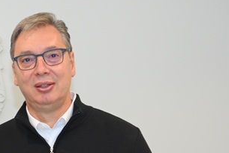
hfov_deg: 15.3
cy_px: 149
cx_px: -19
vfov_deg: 10.4
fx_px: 834
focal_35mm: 131
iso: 1000
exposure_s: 1/400
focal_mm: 50
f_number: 2.8
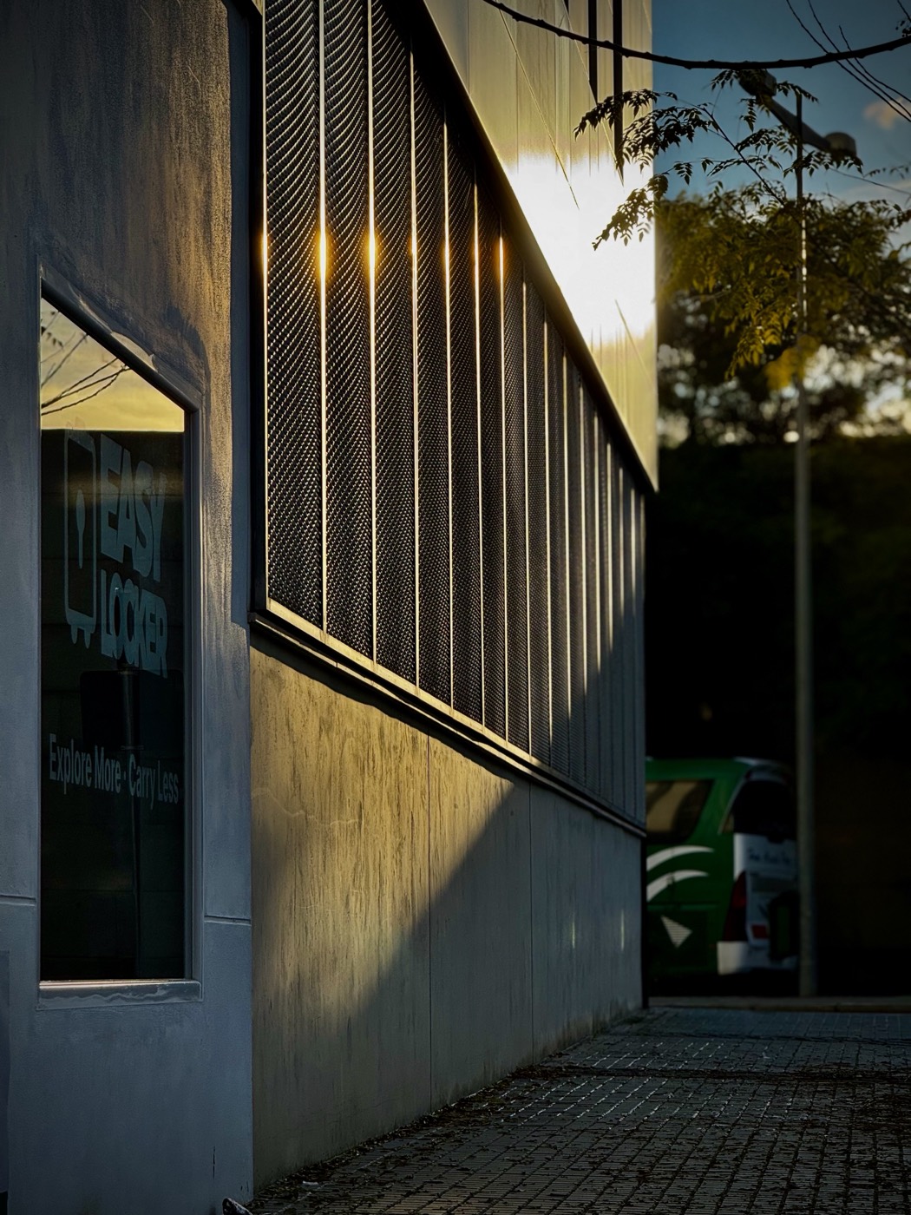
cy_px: 608
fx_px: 4211
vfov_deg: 16.4
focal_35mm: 120
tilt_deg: +5.5
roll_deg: +0.1
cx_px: 456
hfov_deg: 12.3
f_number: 2.8
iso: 50
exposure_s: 1/1422
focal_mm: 15.66
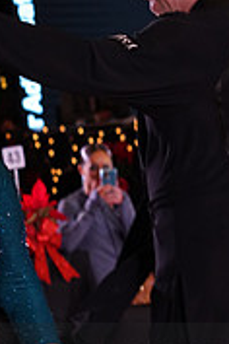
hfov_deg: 5.1
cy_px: 389
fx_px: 2567
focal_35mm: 269
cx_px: 22
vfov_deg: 7.6
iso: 2500
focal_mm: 82
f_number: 5
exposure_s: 1/200
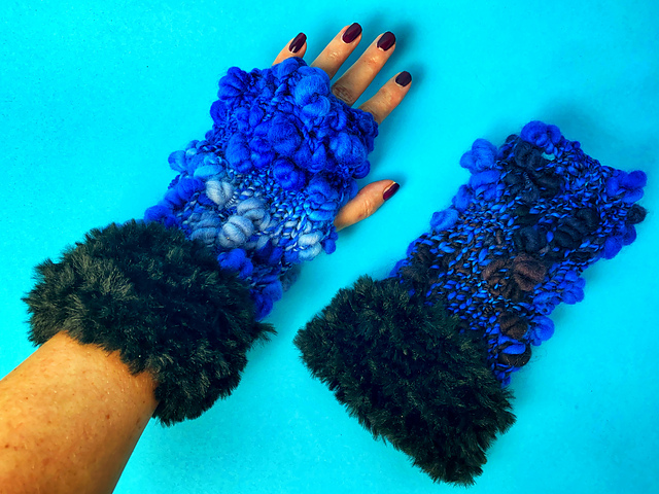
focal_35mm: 26
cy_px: 247
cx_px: 330
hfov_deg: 67.3
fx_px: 495
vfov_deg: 53.1
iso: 64
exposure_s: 1/50
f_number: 1.8
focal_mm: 4.25
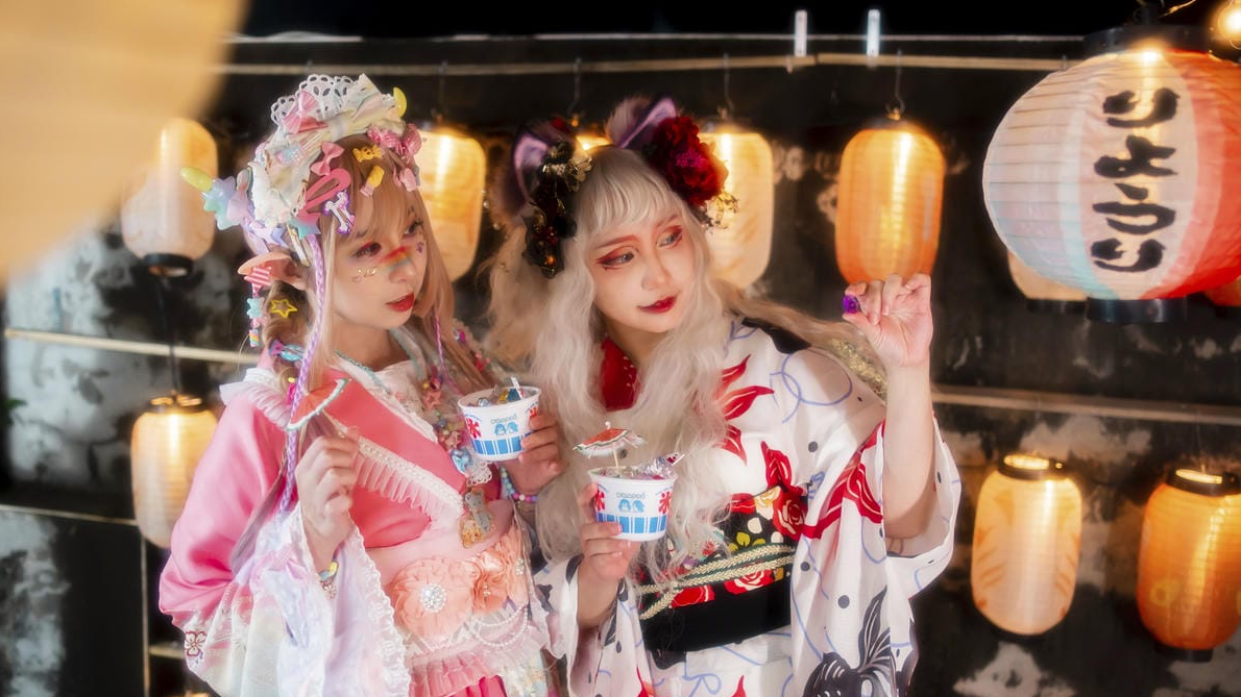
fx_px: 1217
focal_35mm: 37
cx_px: 624
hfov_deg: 54.0
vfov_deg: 32.0
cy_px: 367
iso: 400
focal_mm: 35
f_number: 2.2
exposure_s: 1/320
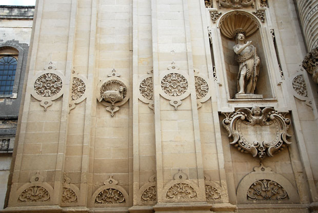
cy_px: 106
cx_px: 159
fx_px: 358
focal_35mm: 40
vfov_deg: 33.1
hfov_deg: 47.9
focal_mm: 27
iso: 200
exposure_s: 1/320
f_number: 4
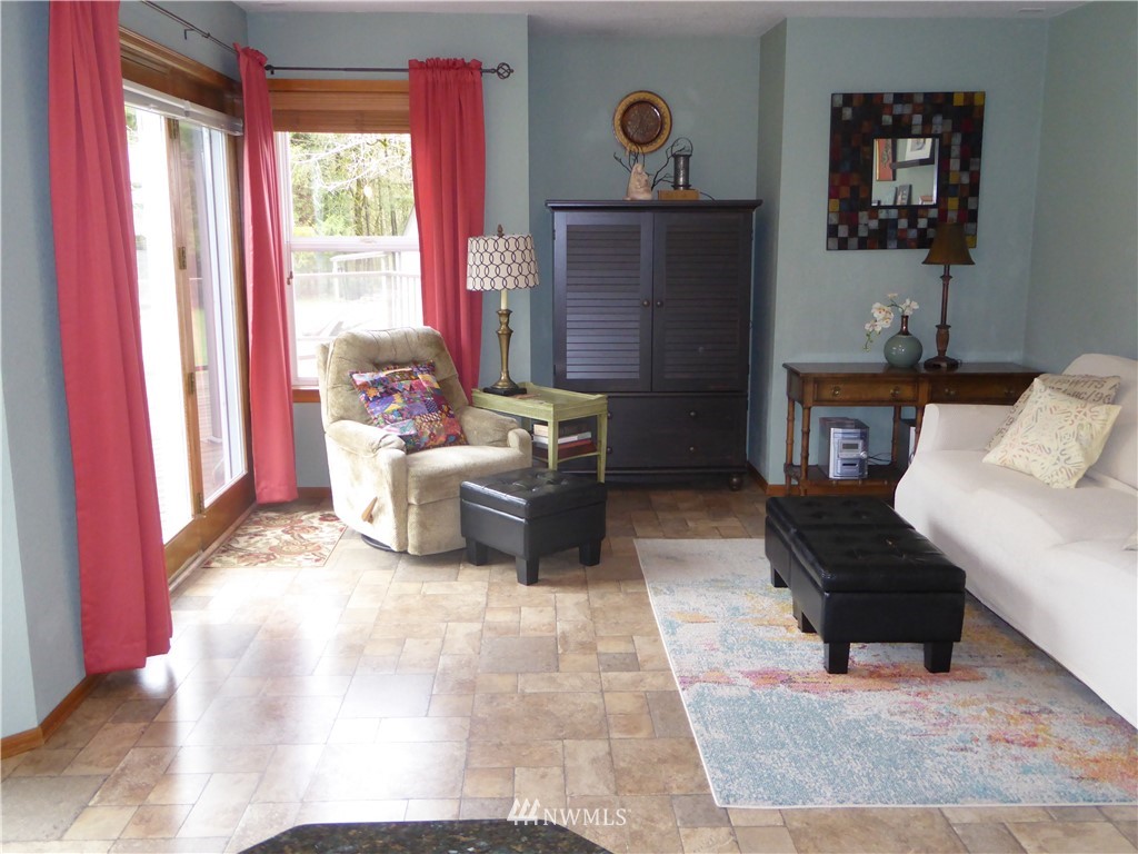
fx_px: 1052
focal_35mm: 32
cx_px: 569
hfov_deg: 56.8
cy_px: 427
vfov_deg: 44.2
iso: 500
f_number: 3.5
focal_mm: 5.4
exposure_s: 1/60
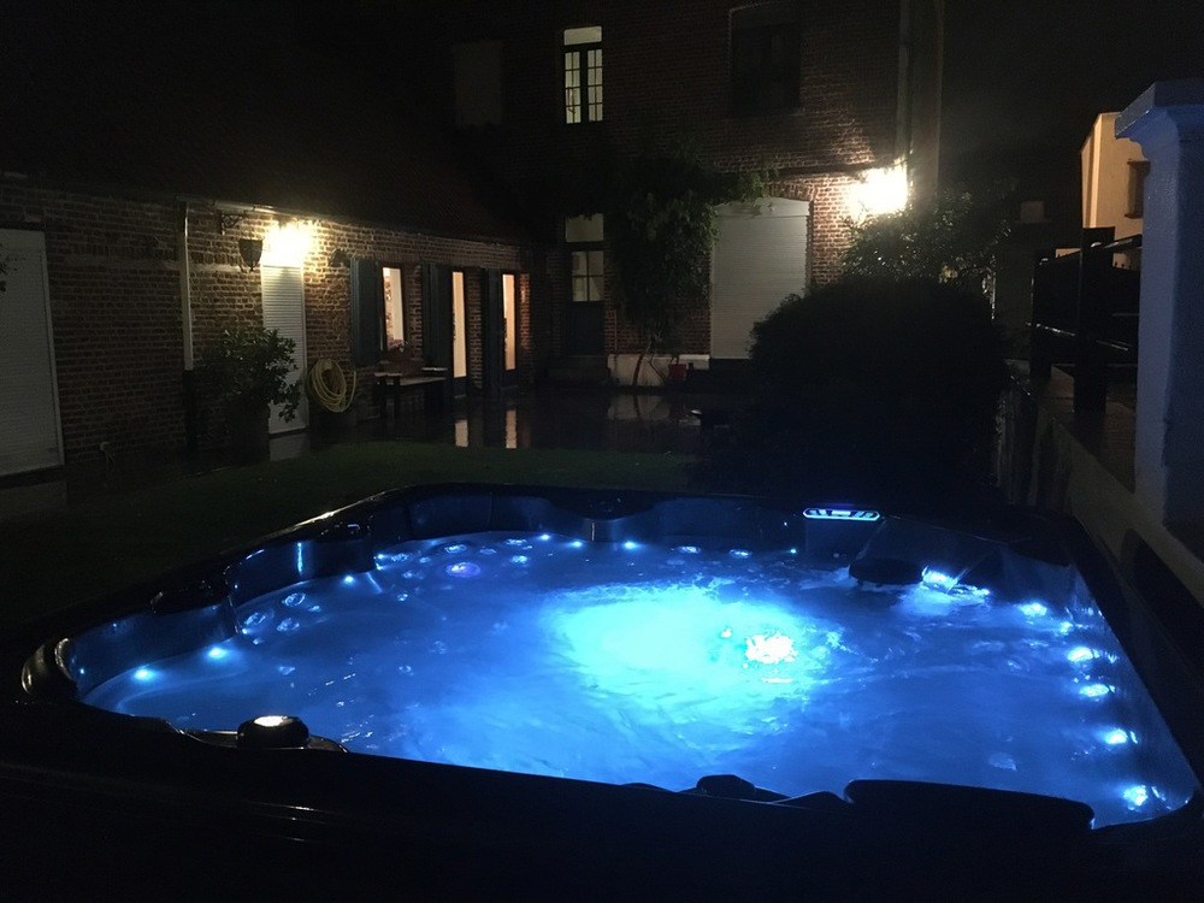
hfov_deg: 61.7
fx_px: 1009
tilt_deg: -9.2
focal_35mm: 29
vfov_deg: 48.2
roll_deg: +0.2
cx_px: 602
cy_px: 452
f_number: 2.2
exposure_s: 1/17
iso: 1000
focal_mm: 4.15
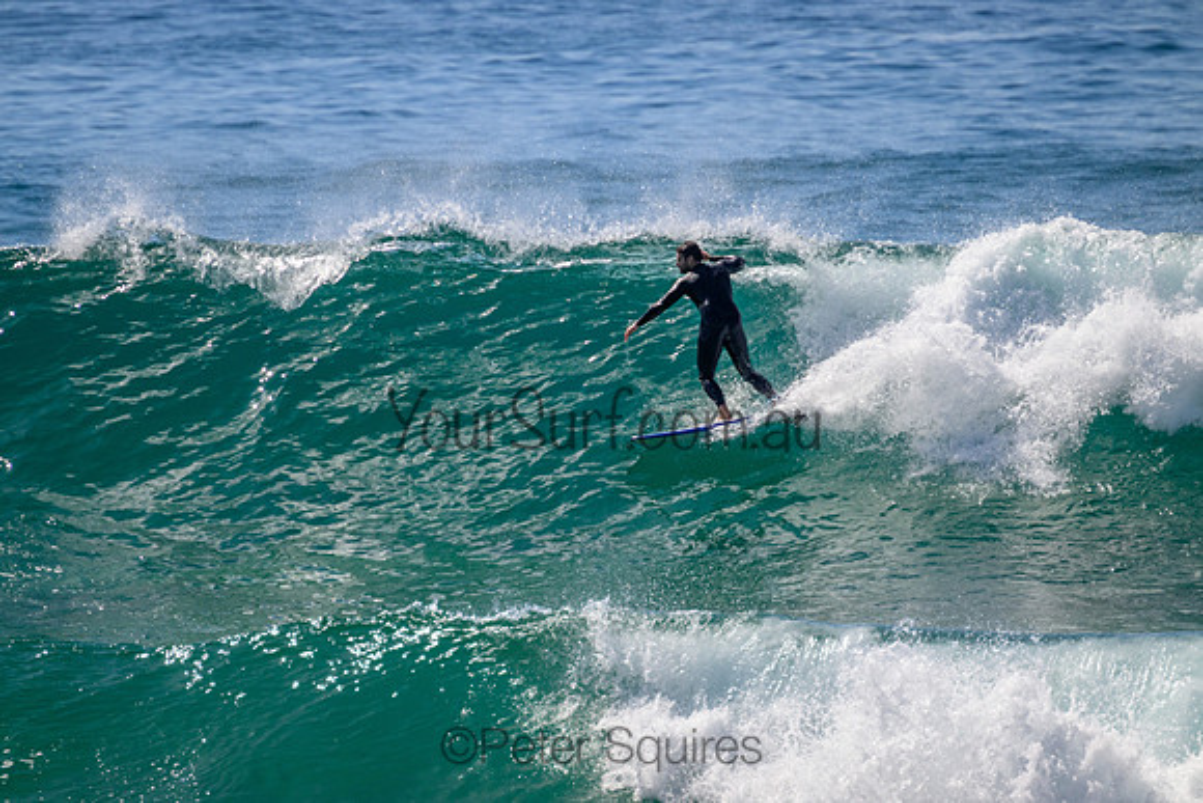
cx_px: 602
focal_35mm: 800
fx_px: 26738
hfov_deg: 2.6
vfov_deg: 1.7
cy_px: 402
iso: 800
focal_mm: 800
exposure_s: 1/2000
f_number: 11
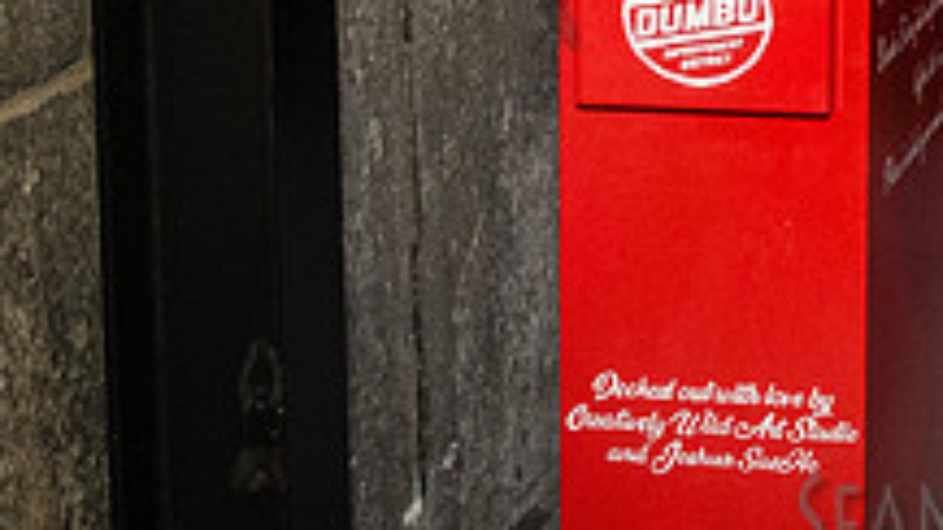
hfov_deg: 15.8
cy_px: -258
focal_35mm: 129
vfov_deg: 9.2
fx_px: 3225
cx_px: 1222
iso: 4000
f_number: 3.5
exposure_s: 1/160
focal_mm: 32
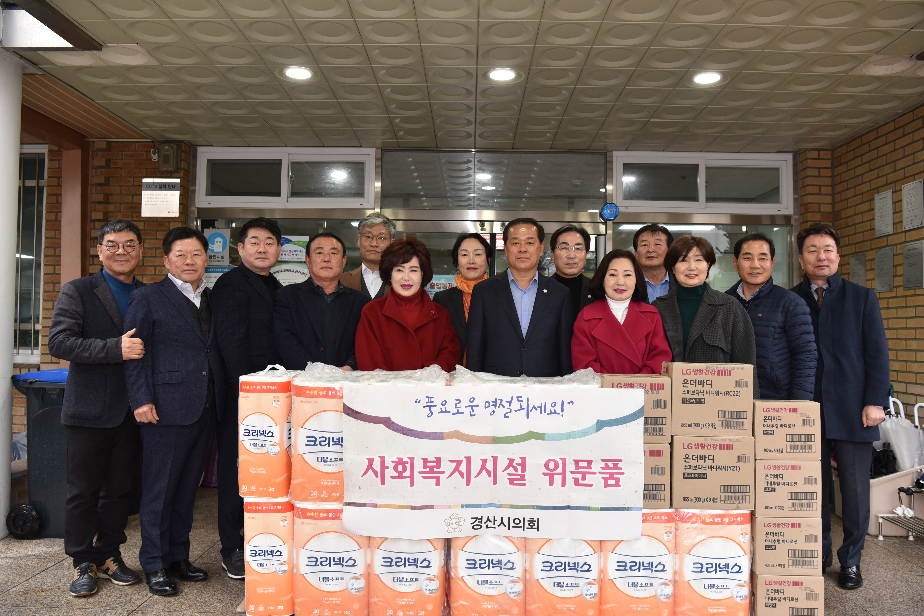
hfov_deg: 63.7
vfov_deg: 45.0
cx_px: 462
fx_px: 744
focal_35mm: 29
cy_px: 308
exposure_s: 1/100
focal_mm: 29
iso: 800
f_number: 5
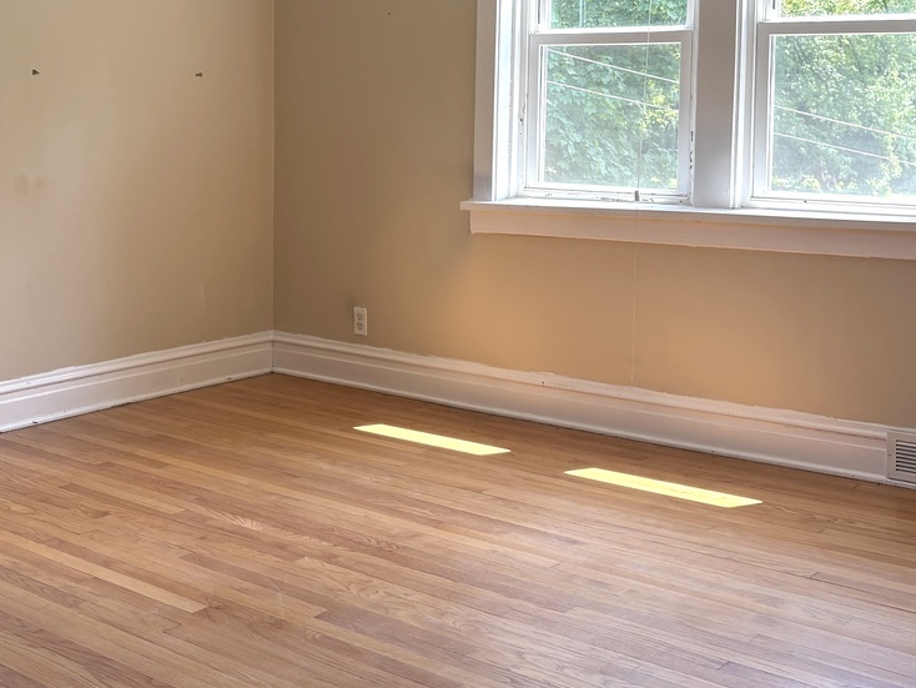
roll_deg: -0.8
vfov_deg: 28.2
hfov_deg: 37.3
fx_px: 1350
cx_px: 349
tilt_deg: -3.8
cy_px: 176
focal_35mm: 51
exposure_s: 1/126
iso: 50
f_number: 1.6
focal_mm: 5.96
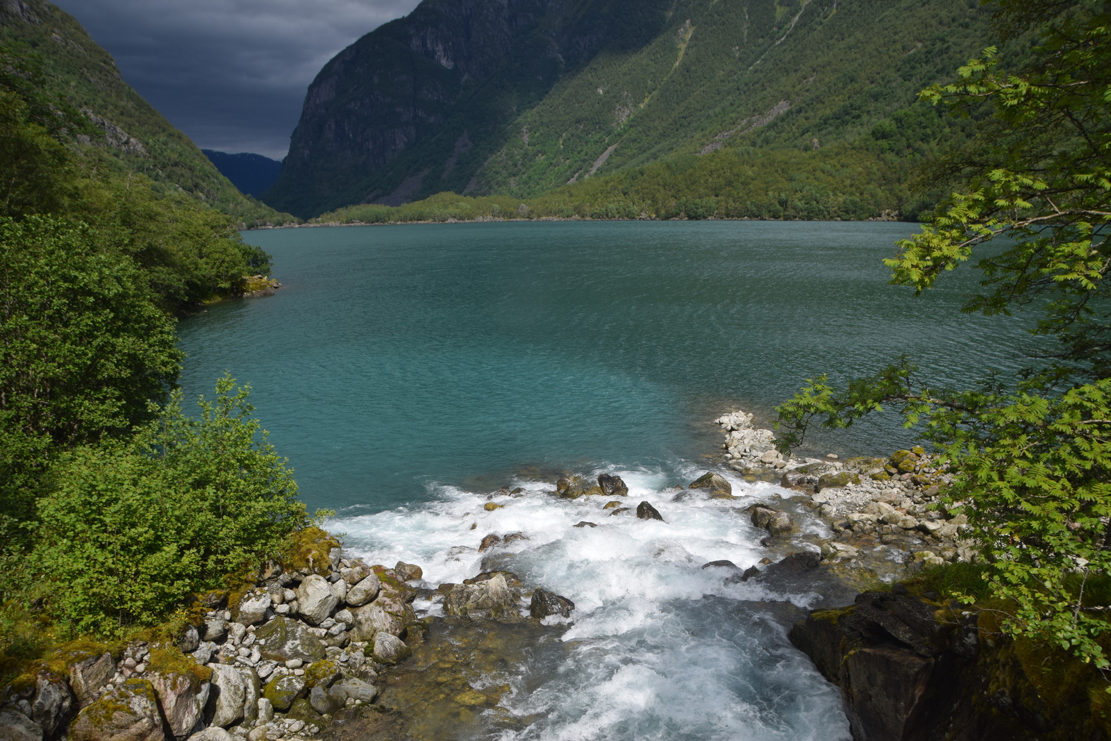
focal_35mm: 27
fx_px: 833
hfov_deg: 67.4
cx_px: 556
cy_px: 370
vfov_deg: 47.9
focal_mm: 18
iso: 200
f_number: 11
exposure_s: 1/500
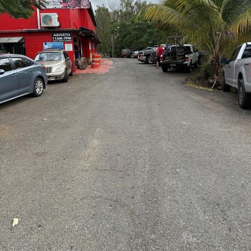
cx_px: 128
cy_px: 80
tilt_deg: -5.7
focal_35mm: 29
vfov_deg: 54.3
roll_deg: -0.7
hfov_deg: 55.6
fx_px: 238
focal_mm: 6.76
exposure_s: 1/3584
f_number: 1.78
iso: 100
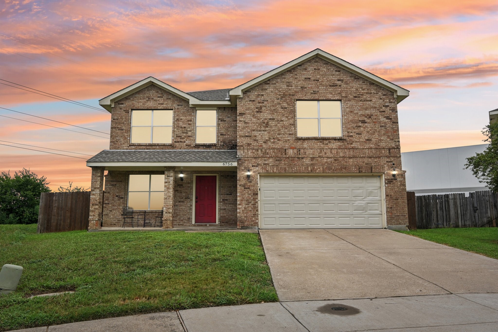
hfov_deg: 73.7
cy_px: 166
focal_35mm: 24
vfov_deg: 53.1
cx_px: 249
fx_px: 332
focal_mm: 24
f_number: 8
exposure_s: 1/500
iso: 400
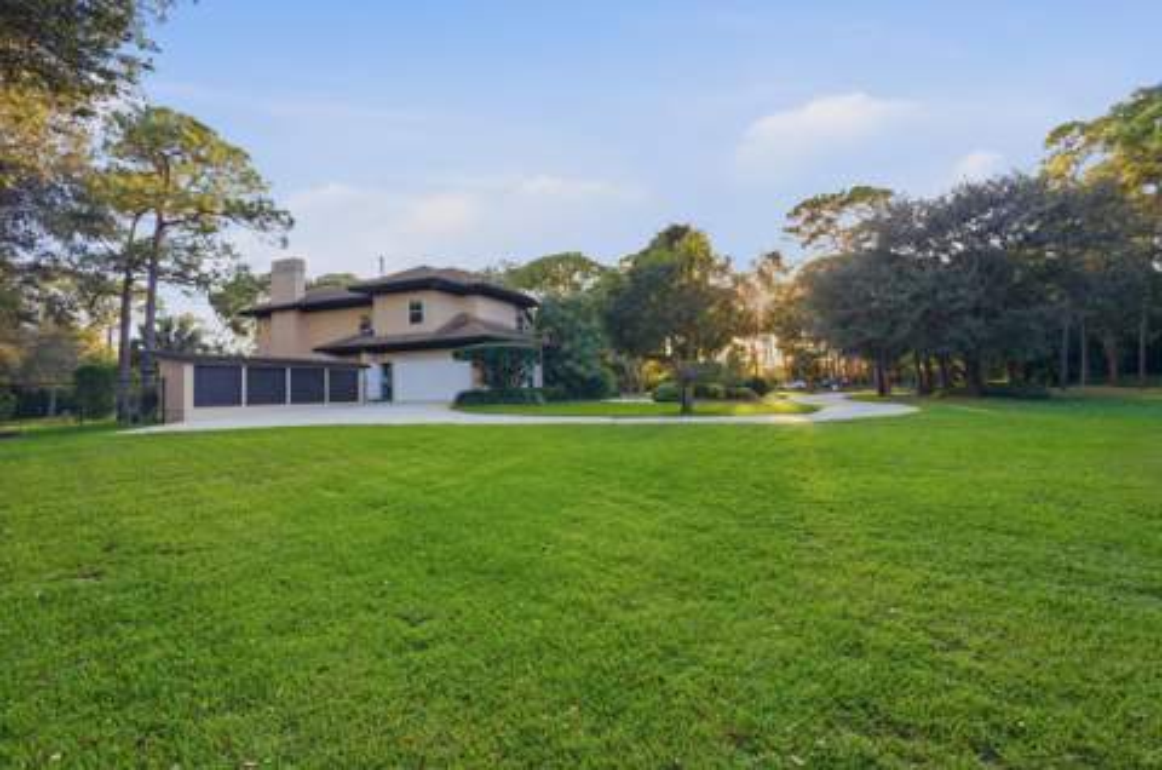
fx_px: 515
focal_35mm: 16
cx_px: 581
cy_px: 385
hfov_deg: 96.8
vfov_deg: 73.5
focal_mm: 16
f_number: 8
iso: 2500
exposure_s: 1/8000
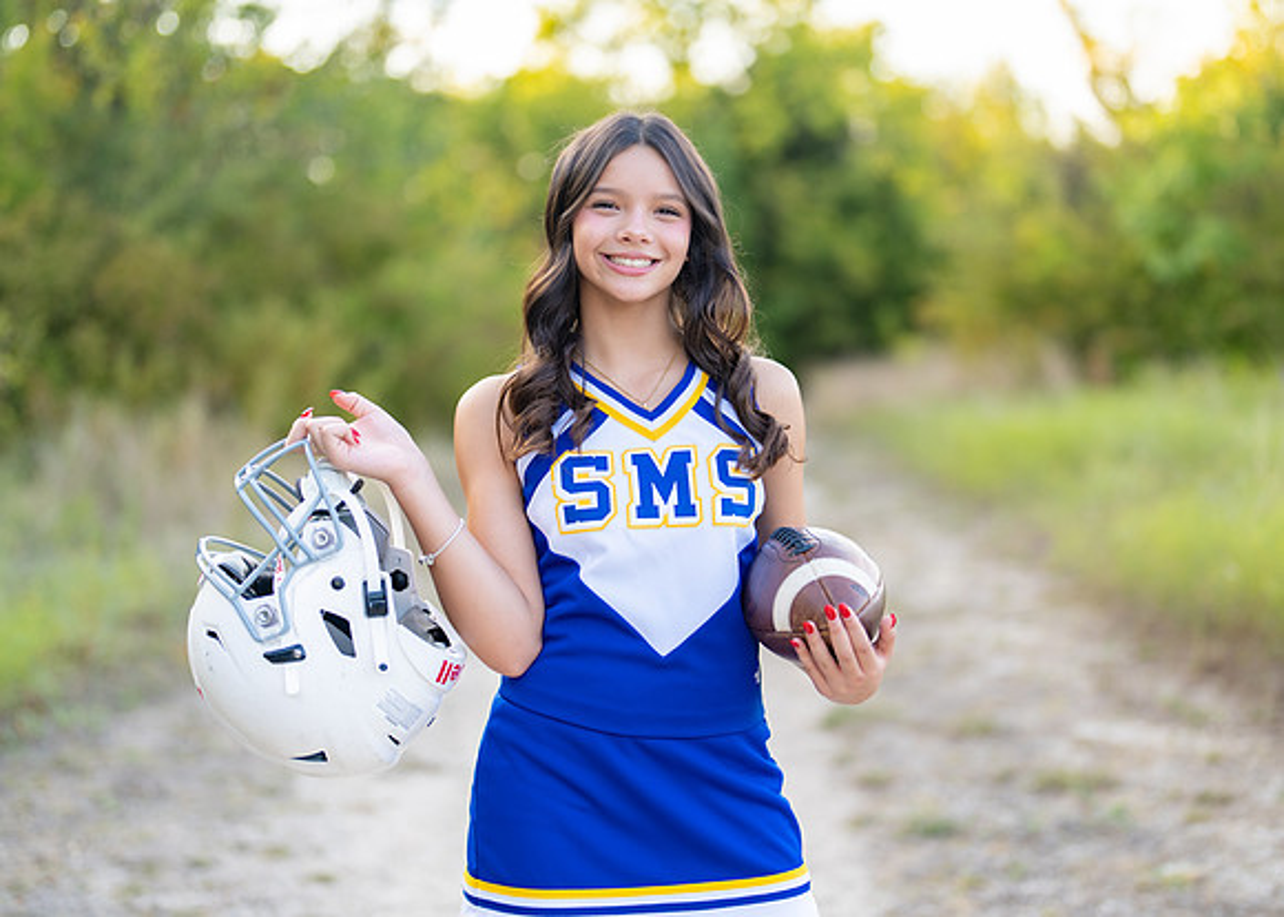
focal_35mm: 57
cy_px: 425
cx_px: 661
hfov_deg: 34.4
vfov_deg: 24.9
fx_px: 2074
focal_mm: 50
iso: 100
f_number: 1.2
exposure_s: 1/800
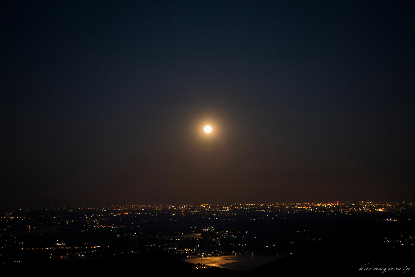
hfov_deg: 28.8
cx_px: 208
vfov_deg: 19.5
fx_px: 807
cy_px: 138
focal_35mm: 70
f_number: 4.5
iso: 640
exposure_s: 1.3
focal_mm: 70
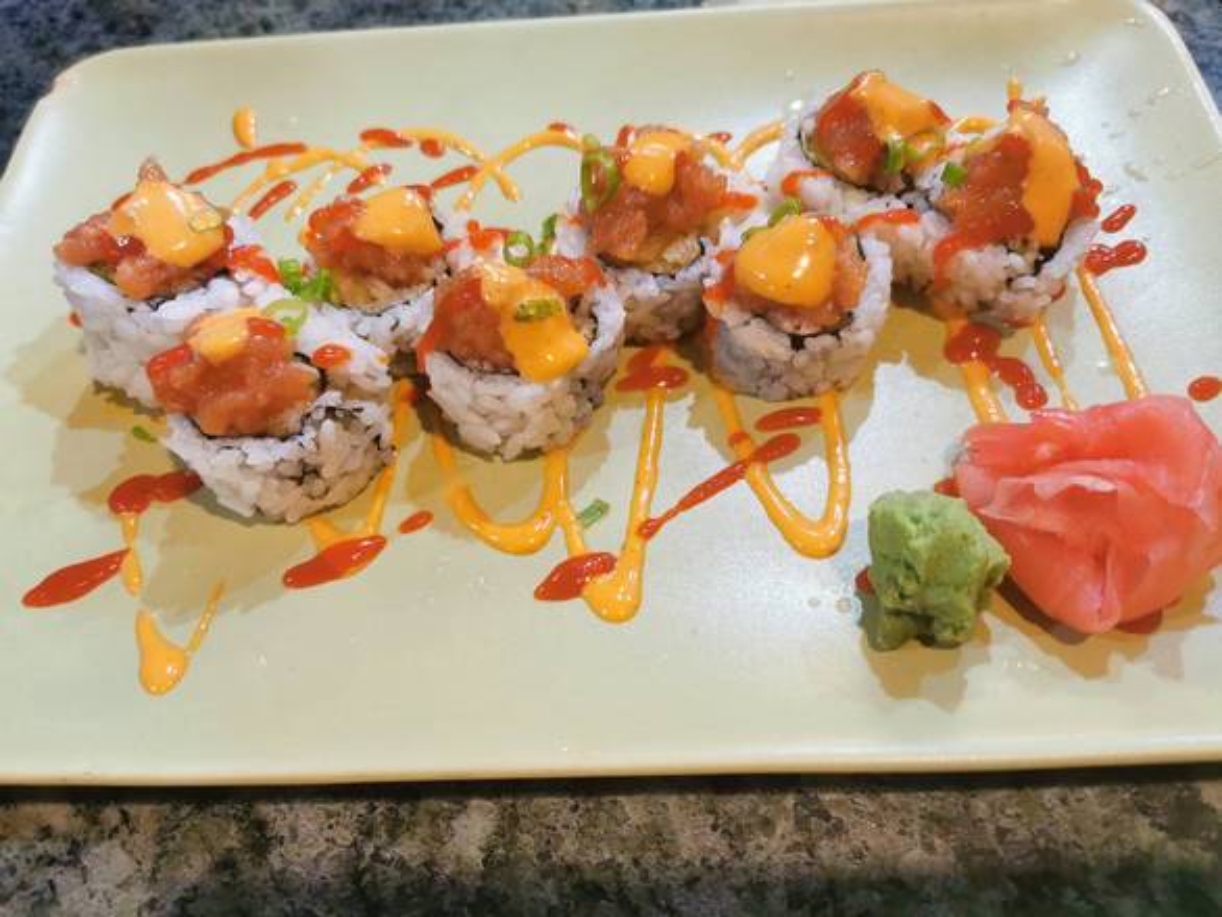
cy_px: 458
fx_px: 954
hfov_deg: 65.3
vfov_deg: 51.4
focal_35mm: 27
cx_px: 611
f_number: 1.6
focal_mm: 5.56
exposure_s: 1/33.3
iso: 250
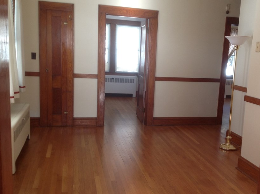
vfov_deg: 32.8
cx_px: 158
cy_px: 104
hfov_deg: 42.8
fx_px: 330
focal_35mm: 44
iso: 50
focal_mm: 4.28
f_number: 2.4
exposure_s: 1/17
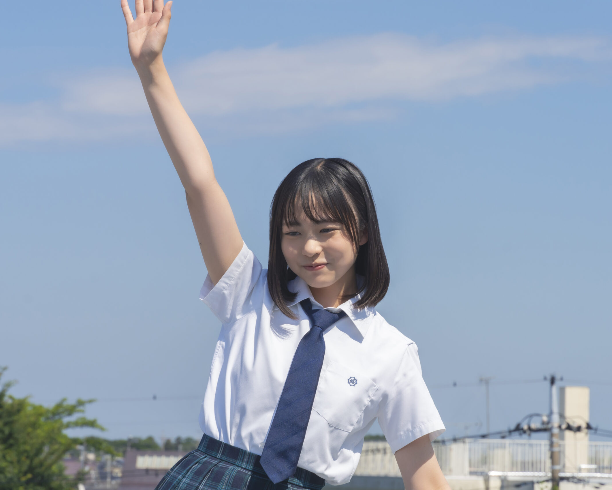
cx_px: 285
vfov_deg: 10.6
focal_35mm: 146
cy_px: 246
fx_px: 2644
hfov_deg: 13.2
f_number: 10
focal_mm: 86
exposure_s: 1/500
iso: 250
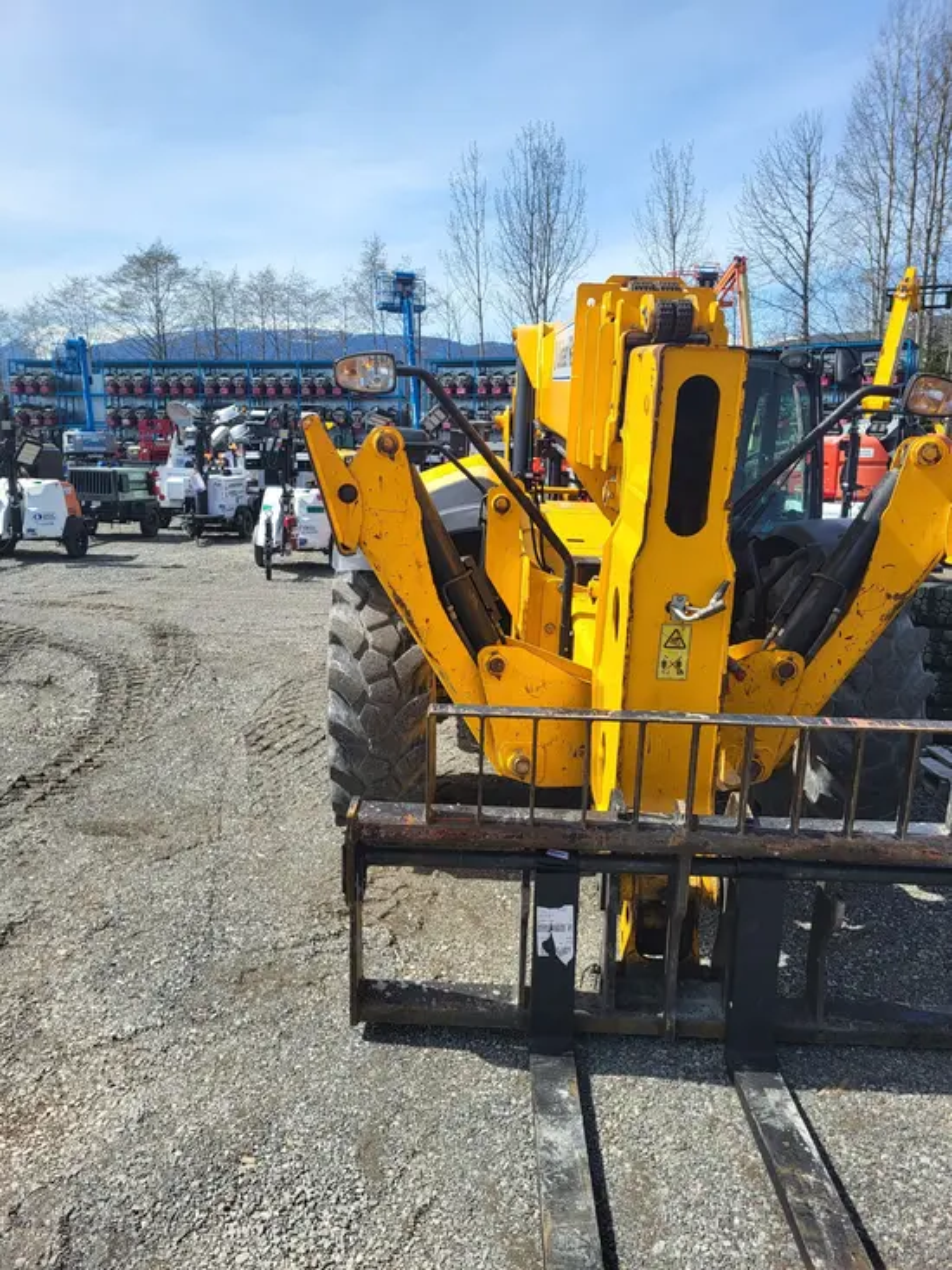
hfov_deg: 53.1
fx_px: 953
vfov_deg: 67.3
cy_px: 635
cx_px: 476
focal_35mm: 26
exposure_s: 1/2111
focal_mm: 5.4
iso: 40
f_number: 1.8
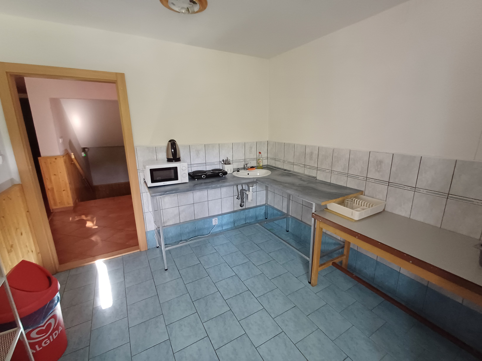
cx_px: 241
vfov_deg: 78.1
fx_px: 223
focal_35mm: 16
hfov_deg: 94.5
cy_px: 180
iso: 400
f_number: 2.2
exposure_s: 1/20
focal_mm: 1.64
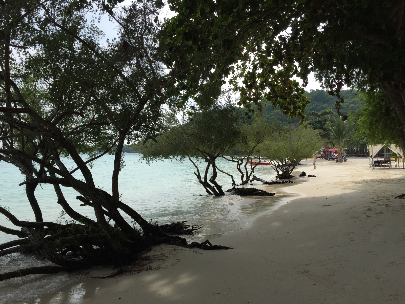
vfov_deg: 48.2
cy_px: 152
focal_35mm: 29
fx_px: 339
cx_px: 202
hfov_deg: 61.7
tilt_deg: -1.0
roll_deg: -1.2
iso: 32
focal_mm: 4.15
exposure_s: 1/1799
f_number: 2.2
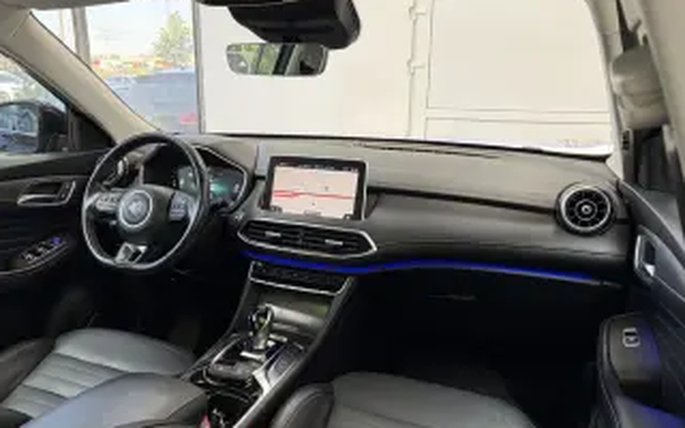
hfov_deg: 61.1
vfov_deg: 40.5
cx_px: 308
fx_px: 579
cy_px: 248
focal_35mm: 31
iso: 80
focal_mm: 5.96
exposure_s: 1/50
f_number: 1.6
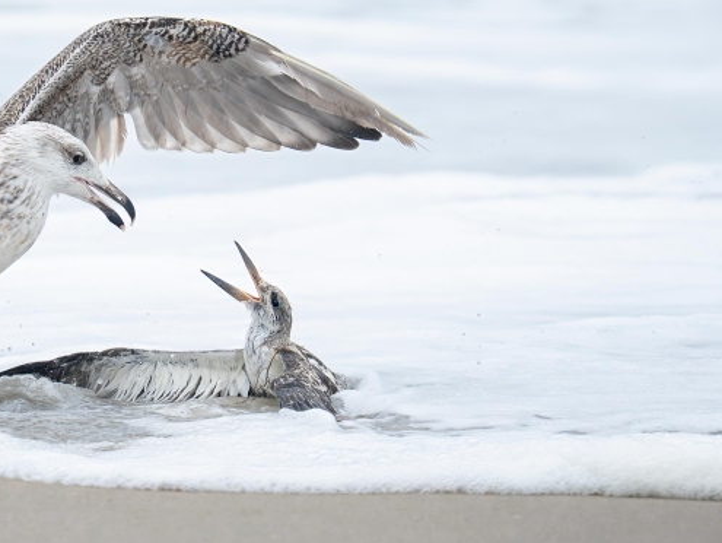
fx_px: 19453
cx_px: 150
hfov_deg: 2.1
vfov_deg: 1.6
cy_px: 166
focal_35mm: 932
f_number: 4.5
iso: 1250
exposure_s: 1/3200
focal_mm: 400
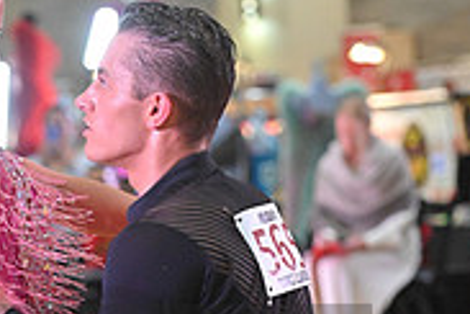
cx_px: 19
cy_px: 391
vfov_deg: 3.0
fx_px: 5992
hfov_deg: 4.5
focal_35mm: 459
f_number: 5.6
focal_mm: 145
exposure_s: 1/400
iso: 5000
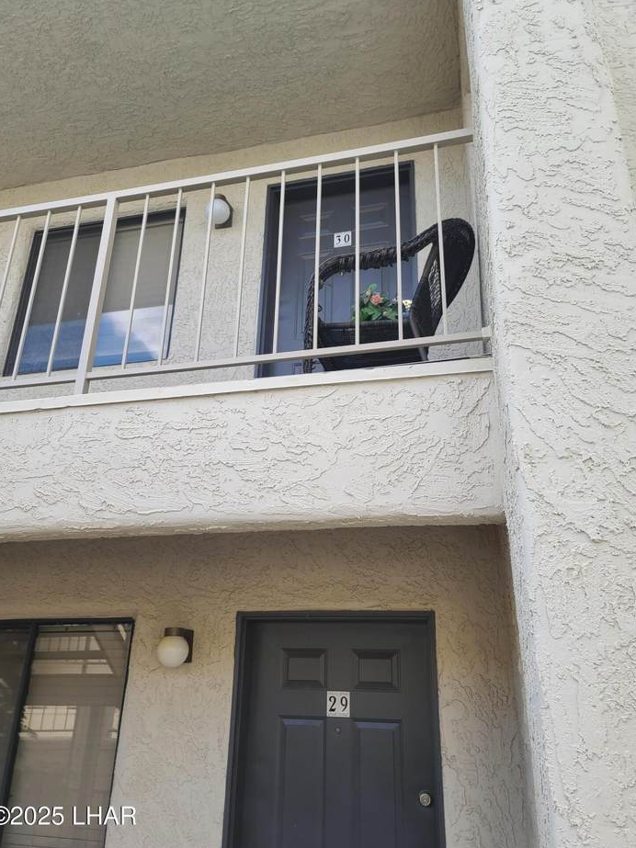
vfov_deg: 67.3
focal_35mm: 26
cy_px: 415
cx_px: 320
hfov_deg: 53.1
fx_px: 637
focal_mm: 7
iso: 16
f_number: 1.8
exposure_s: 1/124
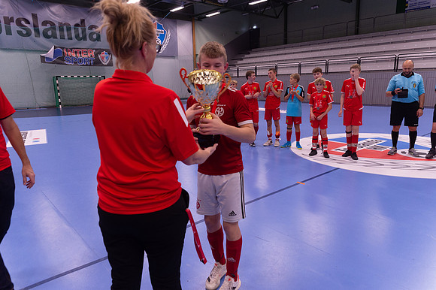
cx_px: 218
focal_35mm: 25
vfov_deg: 51.9
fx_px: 298
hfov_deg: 72.4
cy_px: 145
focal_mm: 24
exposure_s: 1/200
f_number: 3.5
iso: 1250
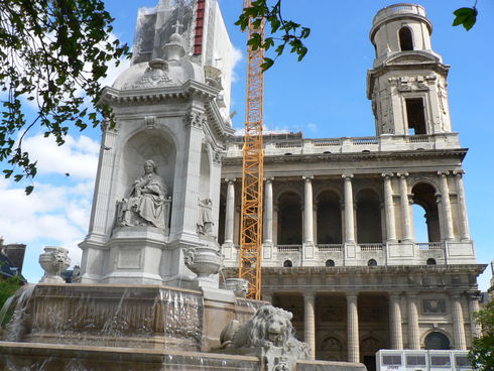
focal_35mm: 35
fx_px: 500
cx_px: 247
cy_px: 186
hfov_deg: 52.6
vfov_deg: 40.7
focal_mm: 6
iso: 64
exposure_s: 1/320
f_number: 4.5
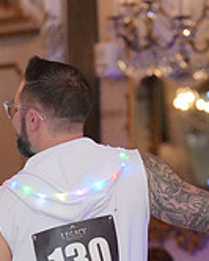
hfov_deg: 4.9
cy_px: 388
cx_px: -89
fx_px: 2433
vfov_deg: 6.1
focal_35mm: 315
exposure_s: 1/250
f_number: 3.2
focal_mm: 96
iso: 8000
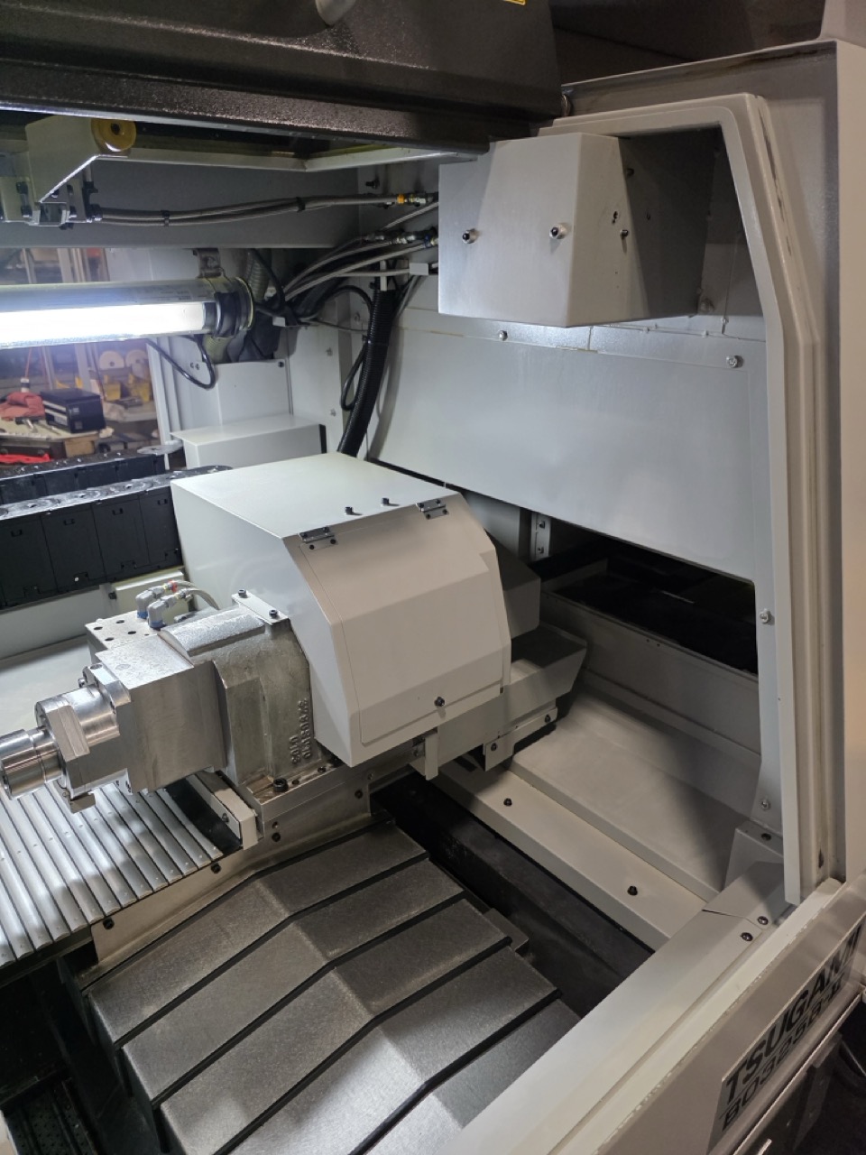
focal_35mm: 23
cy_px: 578
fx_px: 767
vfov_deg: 73.9
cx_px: 433
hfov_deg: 58.9
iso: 400
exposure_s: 1/120
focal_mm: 6.3
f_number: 1.7
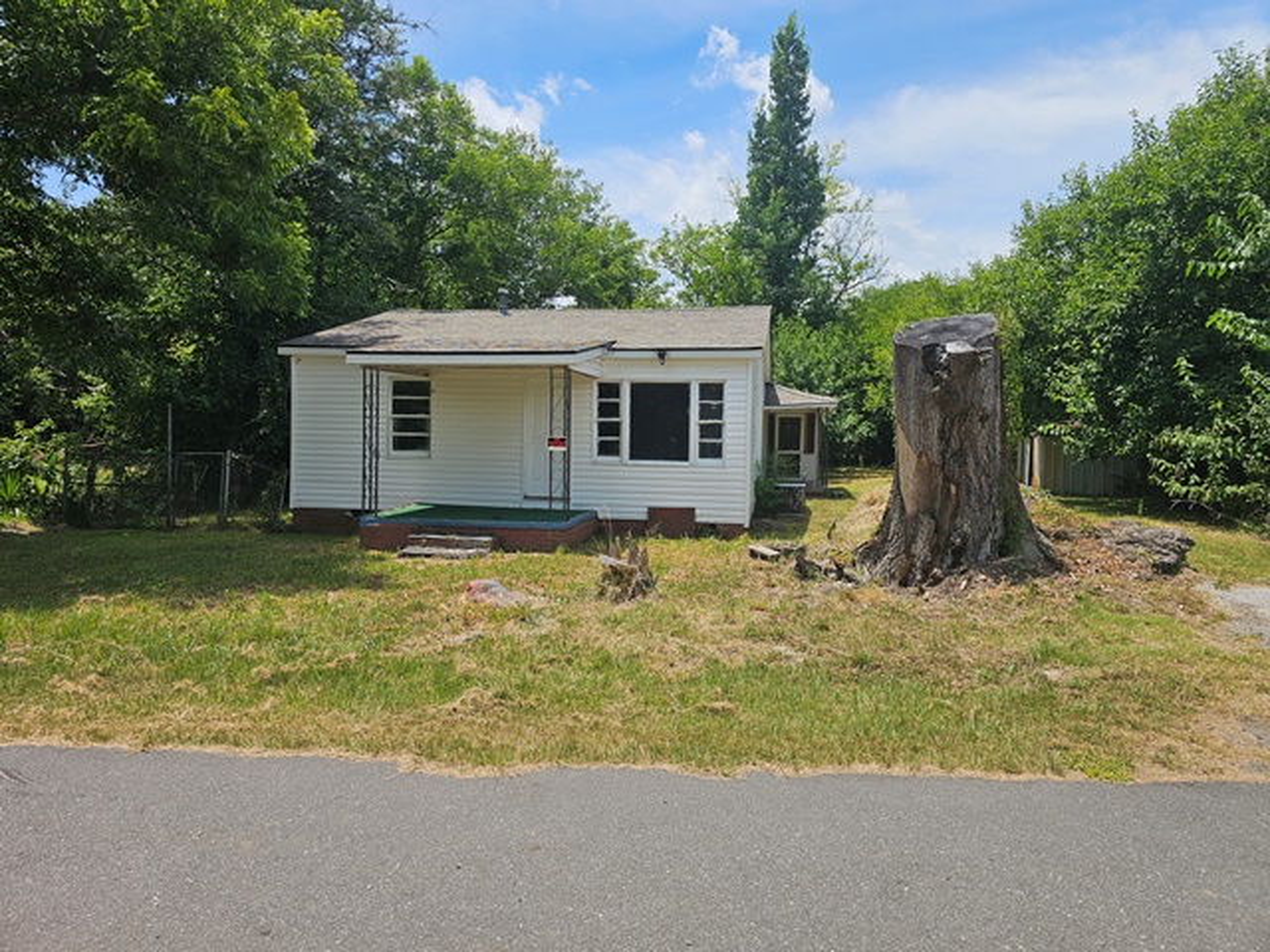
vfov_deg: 58.9
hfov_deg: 73.9
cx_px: 635
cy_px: 476
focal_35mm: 23
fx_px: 844
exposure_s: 1/854
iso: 10
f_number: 1.7
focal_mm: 6.3
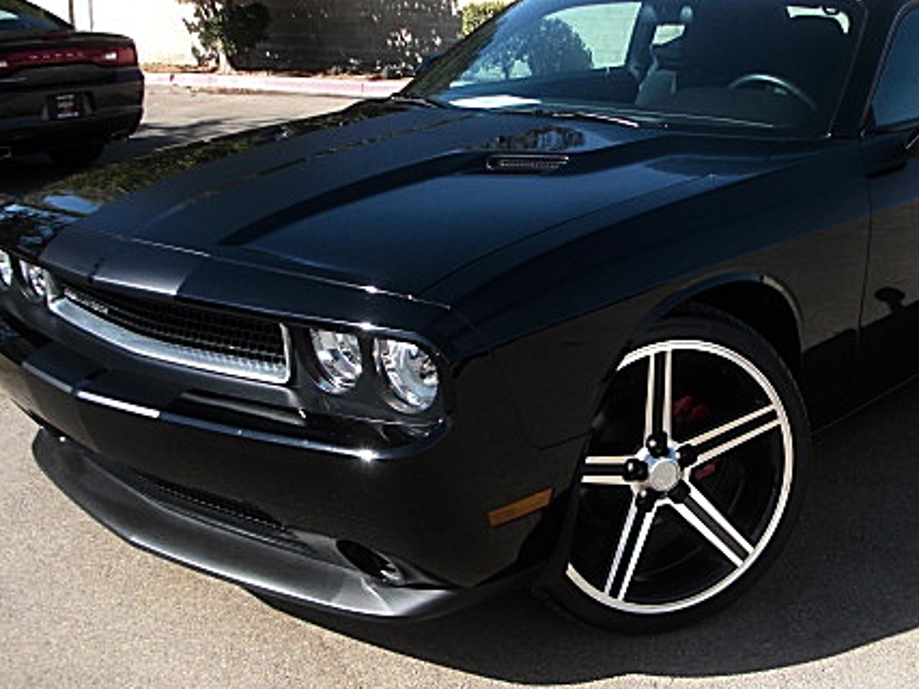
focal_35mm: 54
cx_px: 549
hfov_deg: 35.4
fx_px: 1433
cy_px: 310
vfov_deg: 27.0
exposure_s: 1/320
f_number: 2.8
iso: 50
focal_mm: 6.3
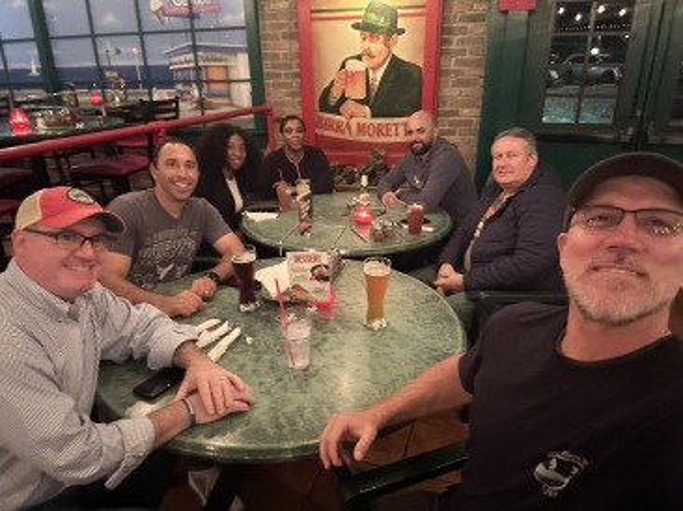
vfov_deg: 58.8
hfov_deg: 74.0
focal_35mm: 23
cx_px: 342
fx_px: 454
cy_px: 256
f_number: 1.9
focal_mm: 2.69
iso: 800
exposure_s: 1/15
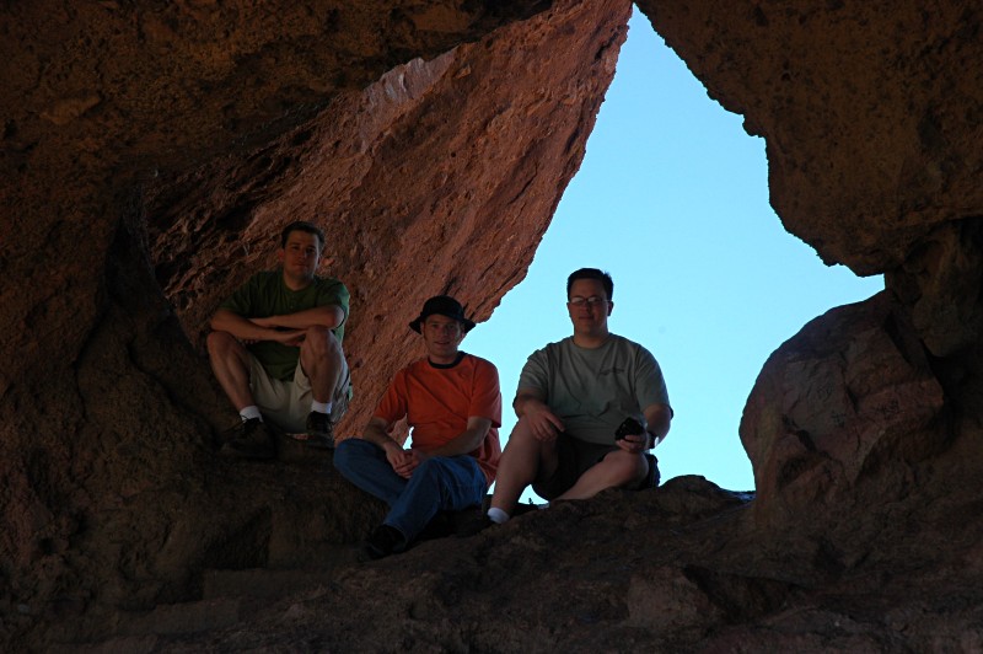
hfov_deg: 24.2
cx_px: 492
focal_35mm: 84
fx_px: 2292
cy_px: 327
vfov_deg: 16.2
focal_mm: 56
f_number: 11
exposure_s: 1/100
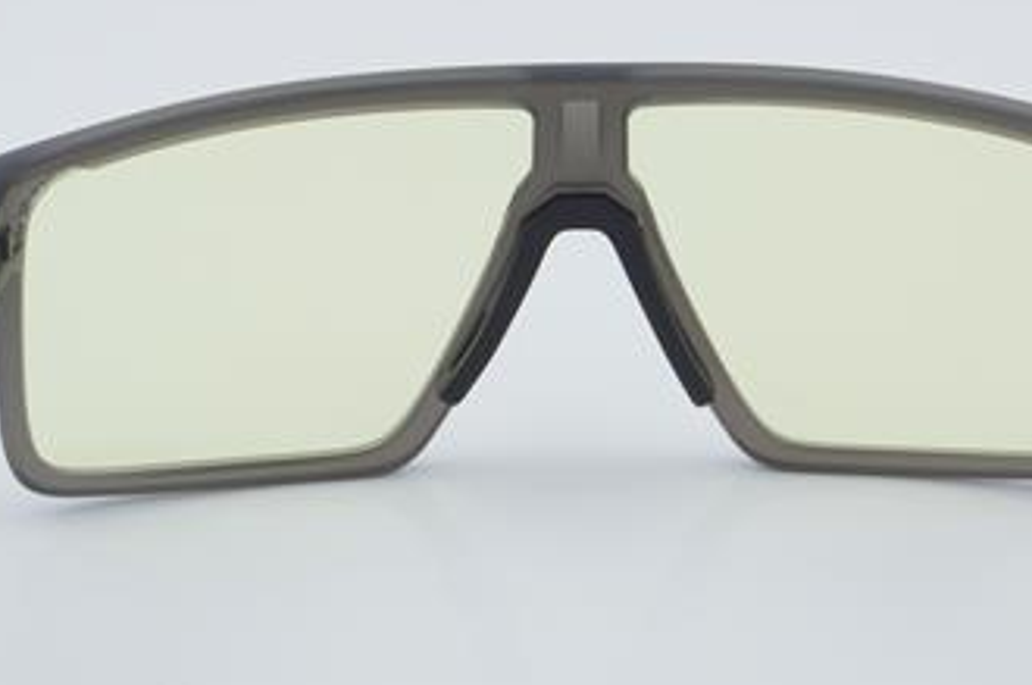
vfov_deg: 15.0
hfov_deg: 22.4
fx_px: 2605
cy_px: 297
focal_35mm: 91
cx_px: 582
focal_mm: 50
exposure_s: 1/4
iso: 100
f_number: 32
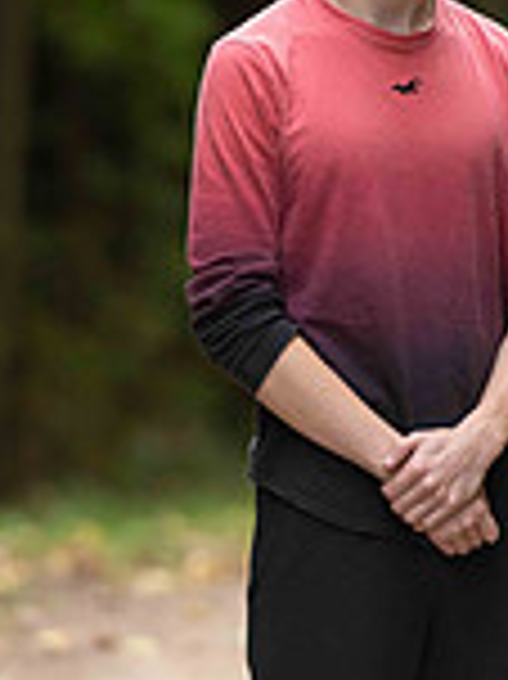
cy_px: 194
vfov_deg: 3.5
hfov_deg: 2.6
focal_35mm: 573
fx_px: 11228
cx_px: 333
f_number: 2.8
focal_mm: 200
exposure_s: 1/320
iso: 500
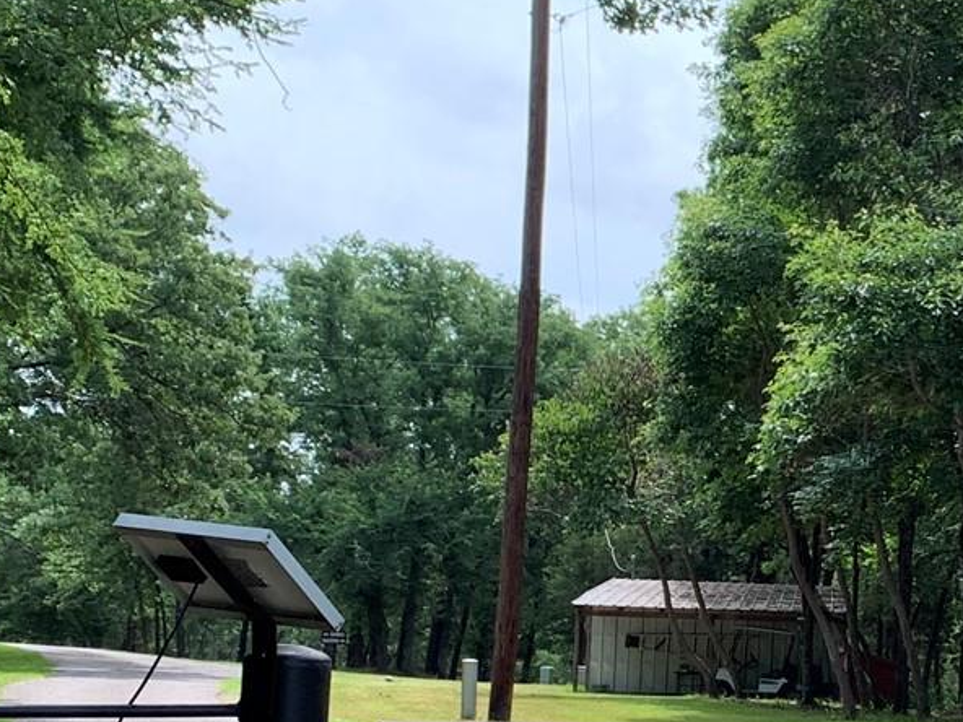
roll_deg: -1.7
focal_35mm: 90
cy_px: 581
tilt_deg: +2.7
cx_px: 1152
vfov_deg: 16.3
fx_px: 2504
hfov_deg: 20.4
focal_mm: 4.25
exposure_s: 1/627
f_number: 1.8
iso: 25
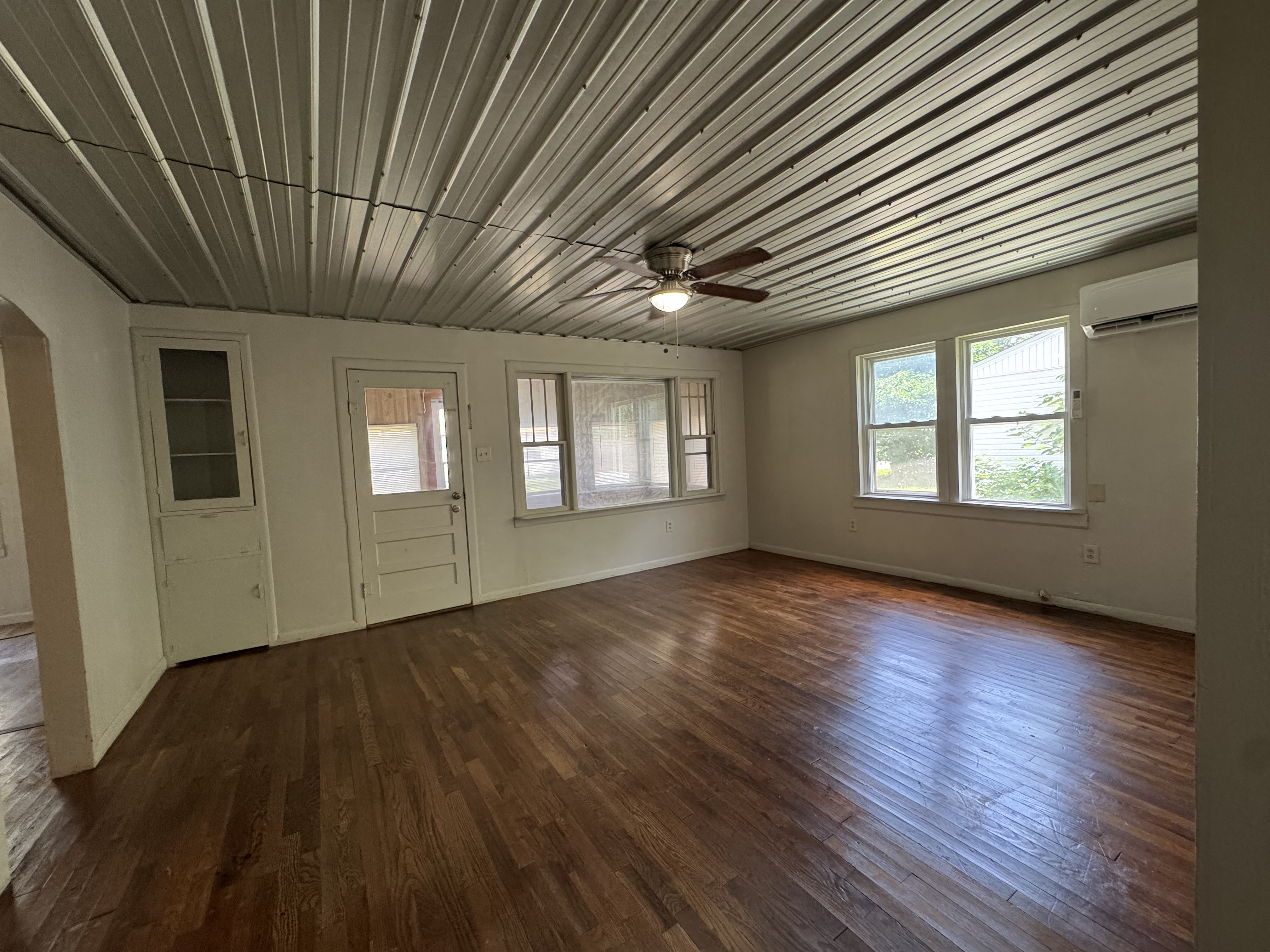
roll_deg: +2.1
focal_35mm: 14
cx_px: 635
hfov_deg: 102.1
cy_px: 476
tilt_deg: -3.0
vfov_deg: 85.7
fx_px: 514
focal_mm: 2.22
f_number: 2.2
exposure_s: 1/120
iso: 320
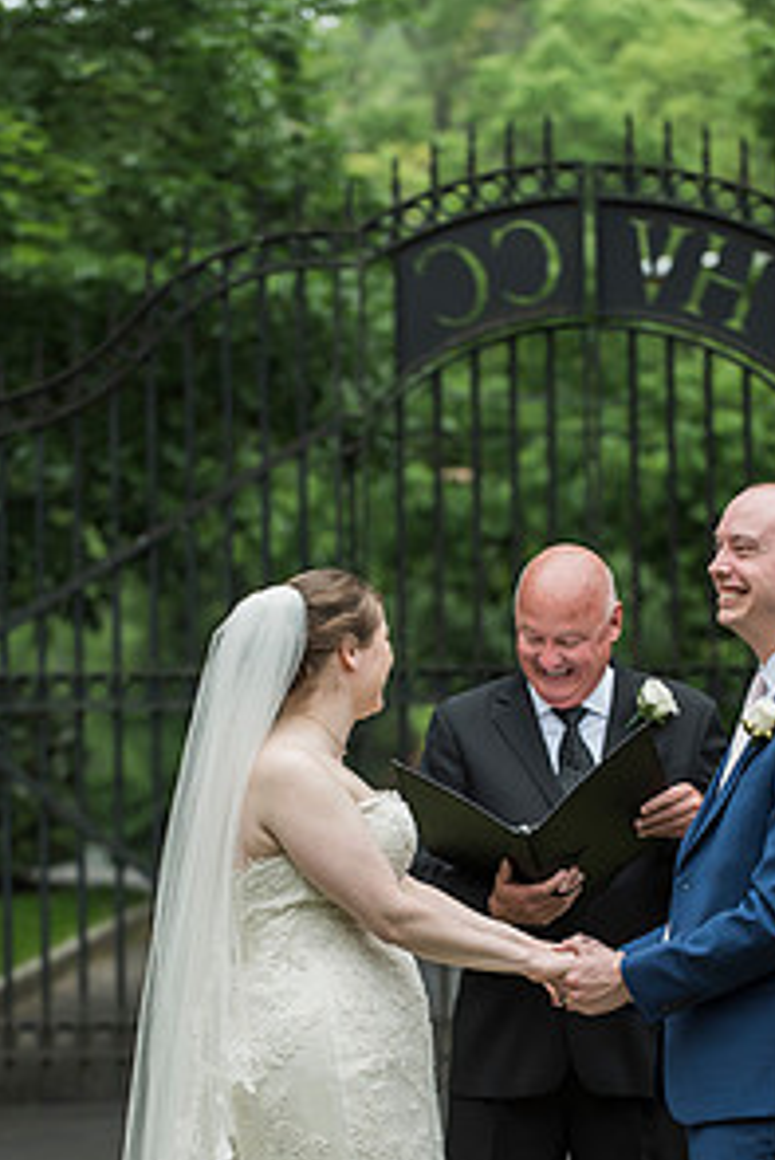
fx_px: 5902
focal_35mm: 183
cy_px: 818
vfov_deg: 11.2
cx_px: 413
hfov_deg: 7.5
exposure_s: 1/800
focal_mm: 120
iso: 800
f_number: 4
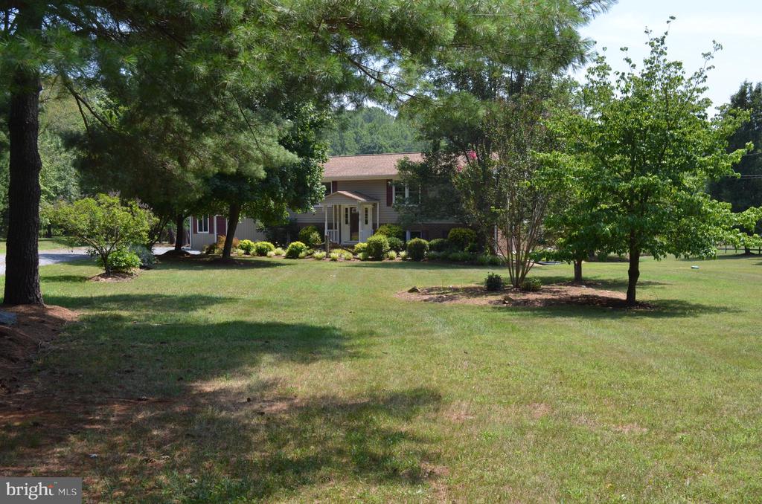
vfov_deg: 34.1
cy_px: 252
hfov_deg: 49.6
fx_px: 824
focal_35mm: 39
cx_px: 381
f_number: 10
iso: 400
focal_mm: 26
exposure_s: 1/400
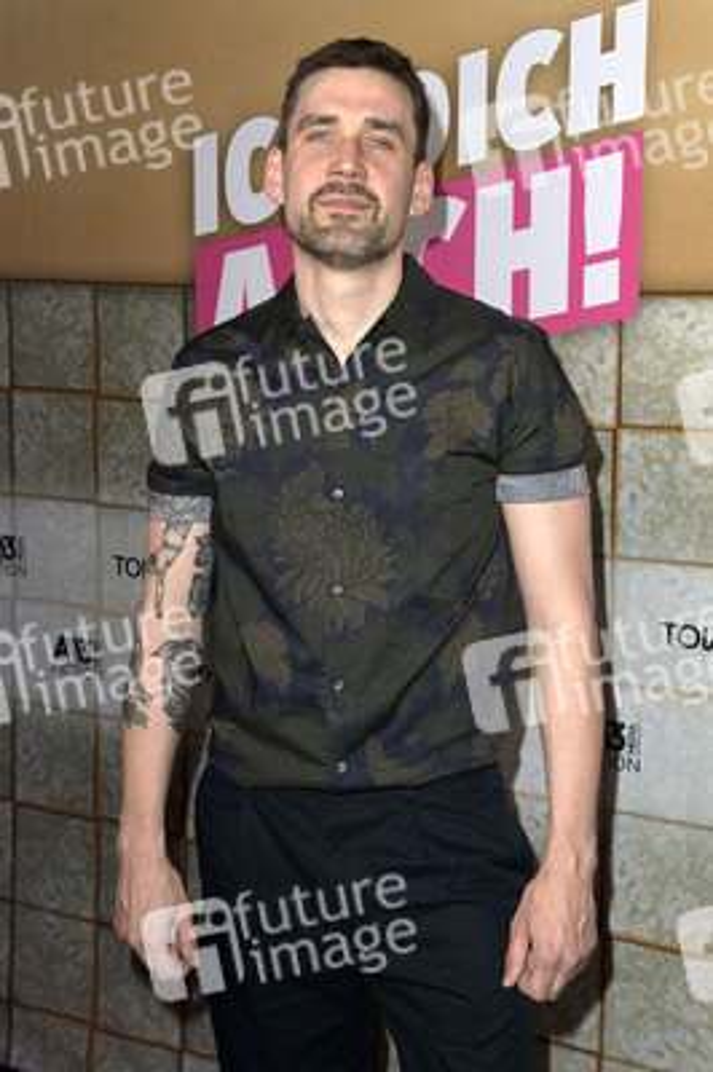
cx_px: 356
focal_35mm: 48
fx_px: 1428
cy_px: 536
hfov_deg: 28.0
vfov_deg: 41.1
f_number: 5.6
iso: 500
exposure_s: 1/200
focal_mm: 48
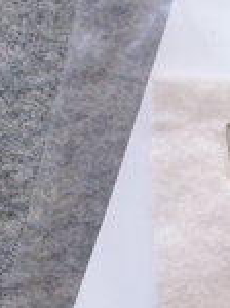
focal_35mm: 78
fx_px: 693
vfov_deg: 24.9
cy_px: 215
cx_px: 281
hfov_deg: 17.9
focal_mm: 4.5
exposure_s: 1/30
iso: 80
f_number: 2.5
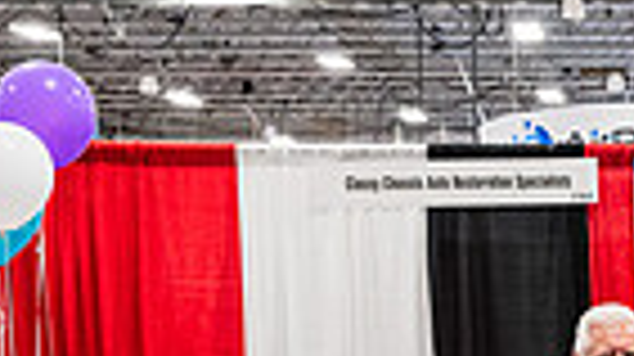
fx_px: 1881
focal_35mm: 112
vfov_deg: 10.5
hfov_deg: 17.8
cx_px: 841
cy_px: 478
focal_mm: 24
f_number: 4
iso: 4000
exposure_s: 1/200
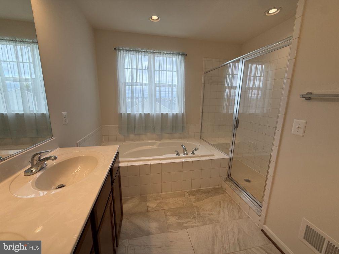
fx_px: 137
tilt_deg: -10.9
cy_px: 127
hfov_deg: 102.1
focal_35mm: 14
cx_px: 170
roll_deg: -1.4
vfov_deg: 85.7
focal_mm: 2.22
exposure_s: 1/270
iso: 64
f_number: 2.2
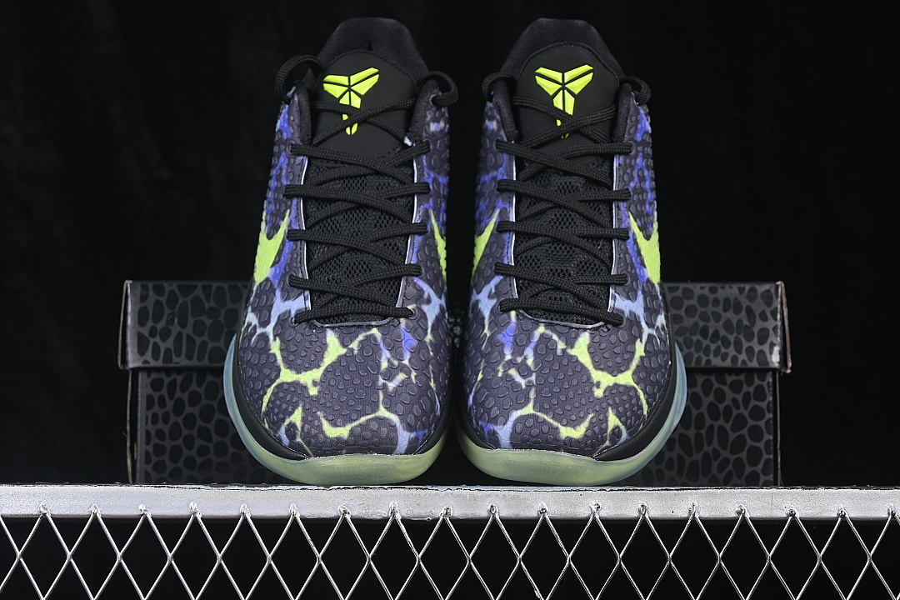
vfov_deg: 18.2
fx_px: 1875
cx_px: 450
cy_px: 300
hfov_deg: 27.0
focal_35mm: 75
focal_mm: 50
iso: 160
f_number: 6.3
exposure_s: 1/60
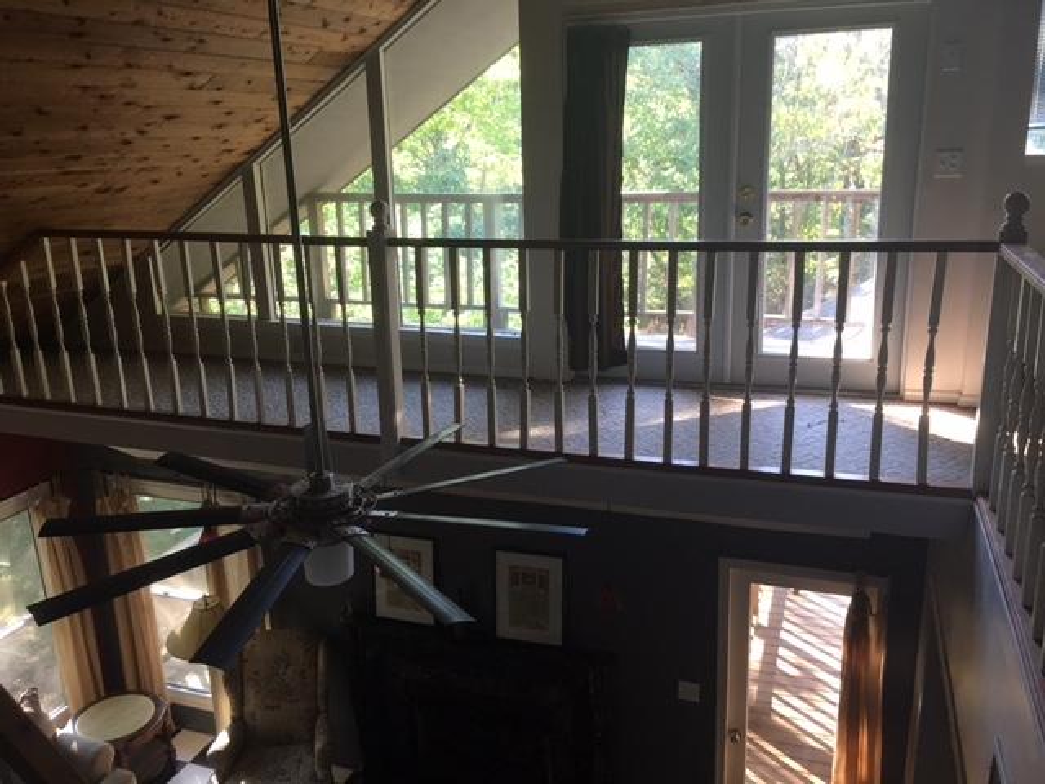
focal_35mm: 29
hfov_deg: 61.7
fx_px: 875
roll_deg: +2.0
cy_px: 392
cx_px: 522
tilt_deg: -15.1
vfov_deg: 48.2
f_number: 2.2
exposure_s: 1/30
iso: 40
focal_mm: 4.15
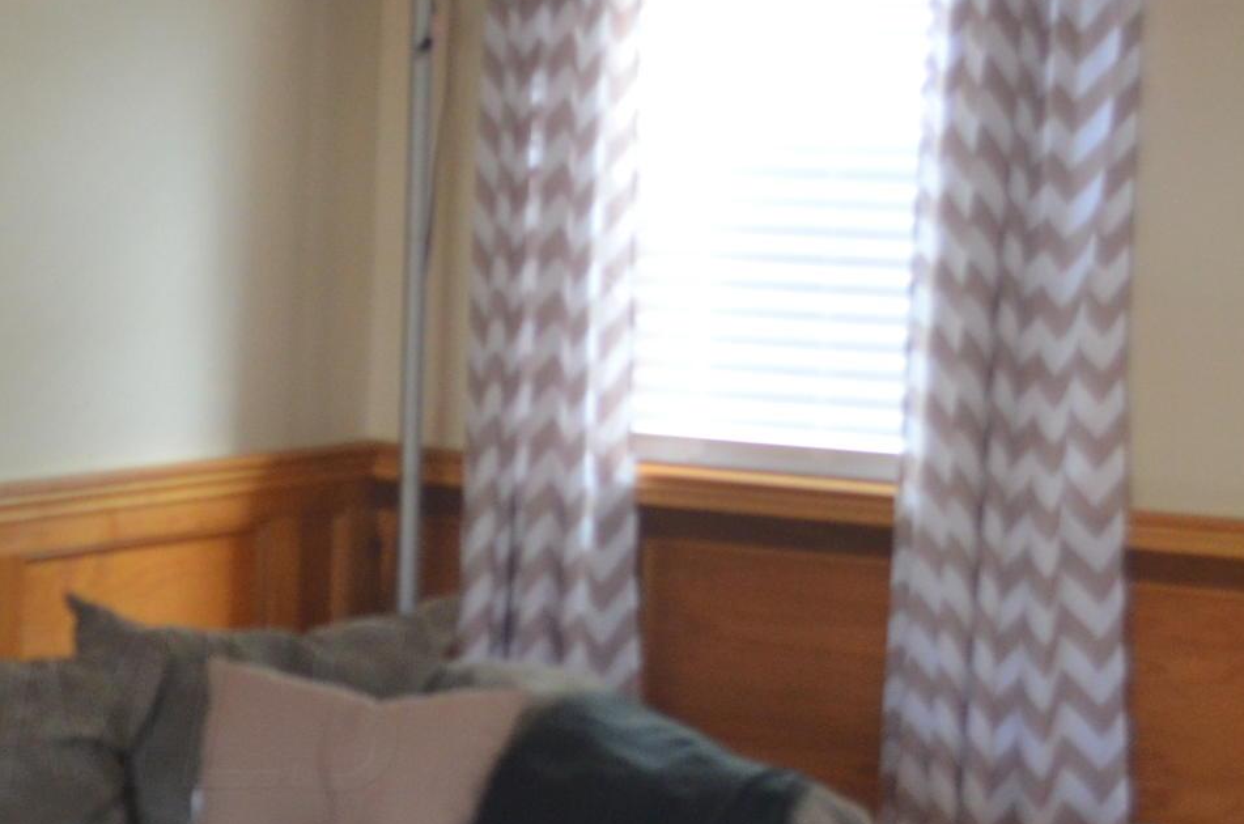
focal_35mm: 123
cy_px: 707
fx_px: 4242
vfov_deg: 11.0
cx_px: 14
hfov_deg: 16.4
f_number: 4.2
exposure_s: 1/40
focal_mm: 26
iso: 800
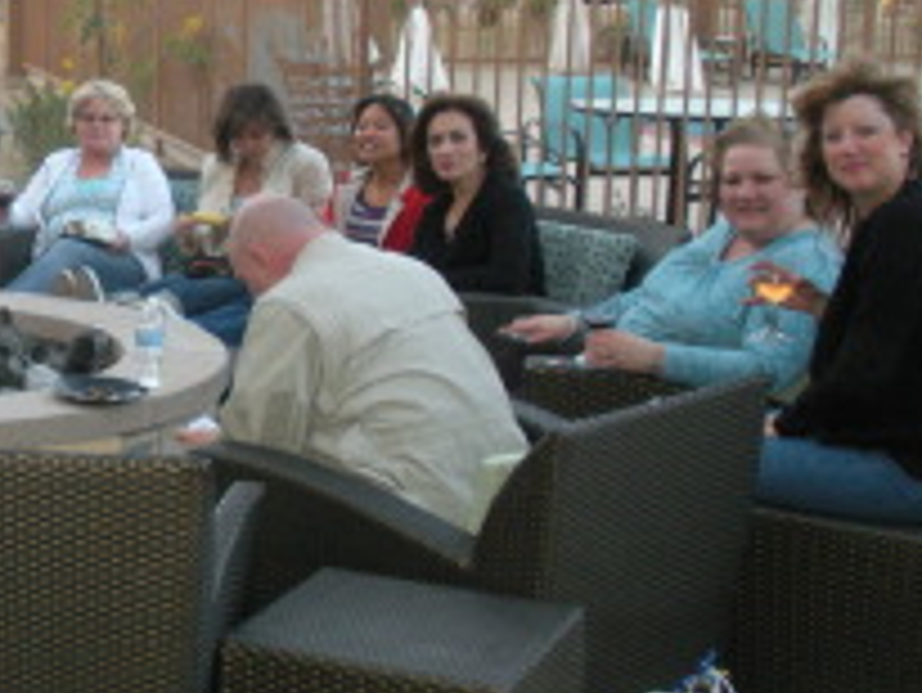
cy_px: 292
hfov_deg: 23.2
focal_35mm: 80
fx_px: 2132
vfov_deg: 18.4
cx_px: -36
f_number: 3.5
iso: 325
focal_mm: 6.3
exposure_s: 1/43.1
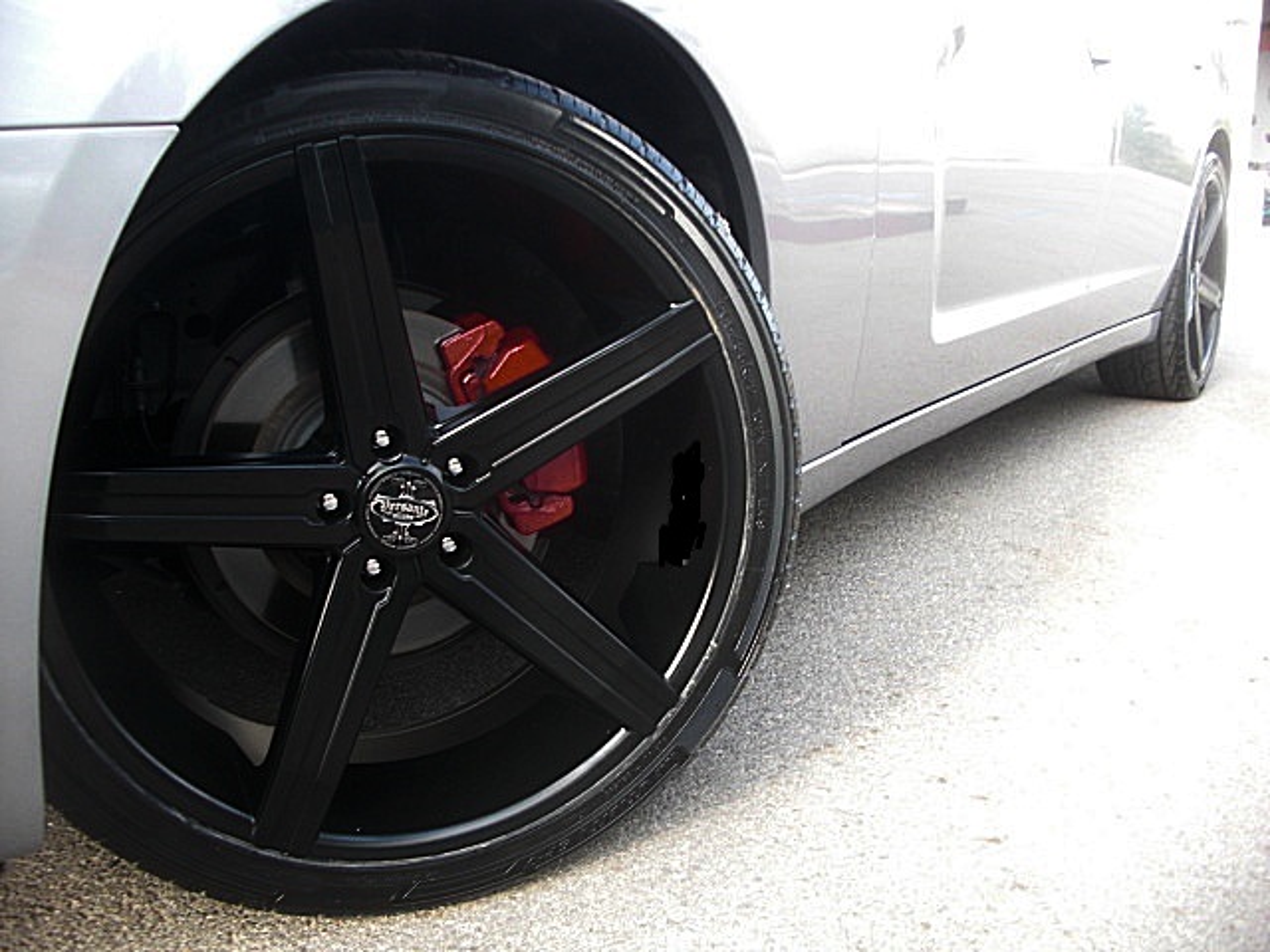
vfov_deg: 39.7
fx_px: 1321
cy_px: 476
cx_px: 635
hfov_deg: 51.4
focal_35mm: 36
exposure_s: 1/80
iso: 100
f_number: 2.8
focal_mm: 6.3
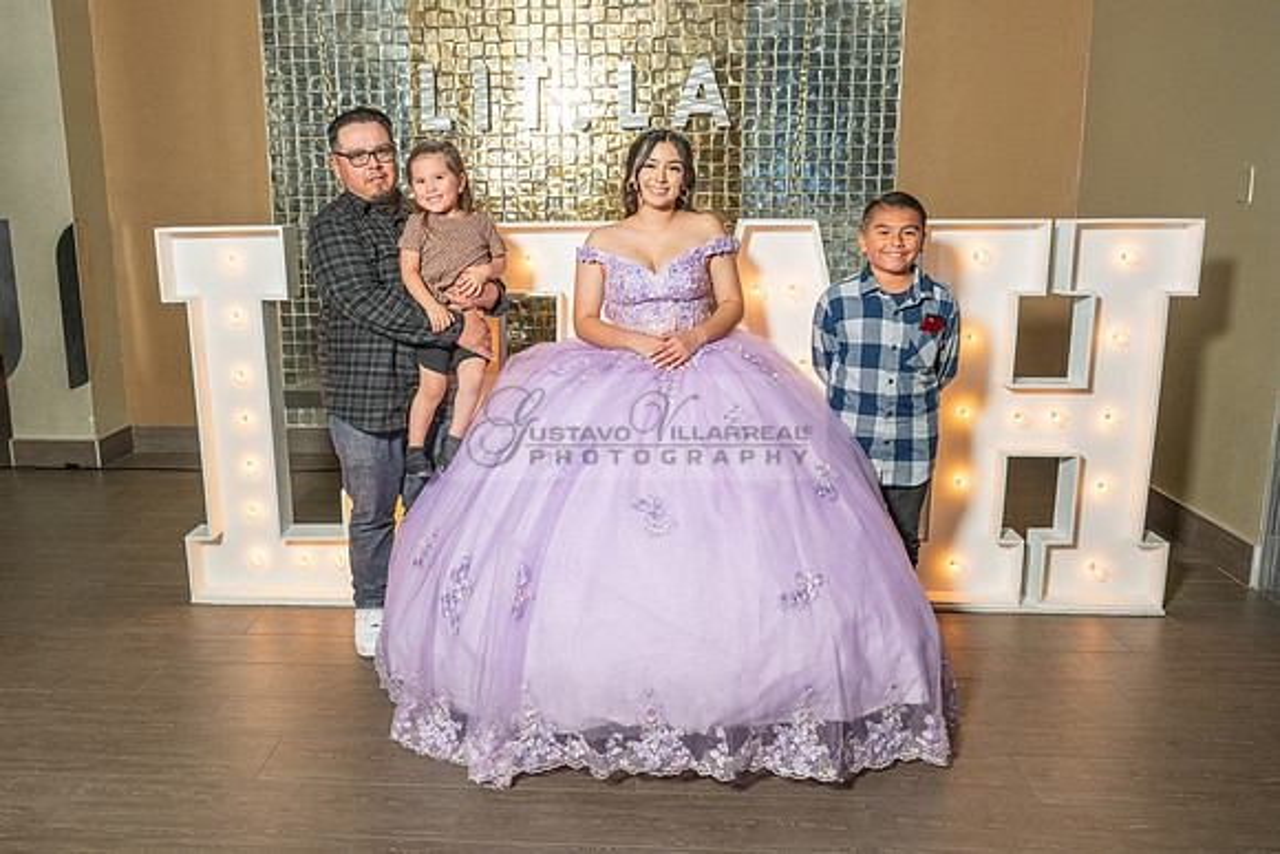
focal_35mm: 29
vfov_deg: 44.6
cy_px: 399
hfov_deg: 63.1
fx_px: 1040
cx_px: 574
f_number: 5.6
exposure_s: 1/125
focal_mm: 26.5
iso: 640
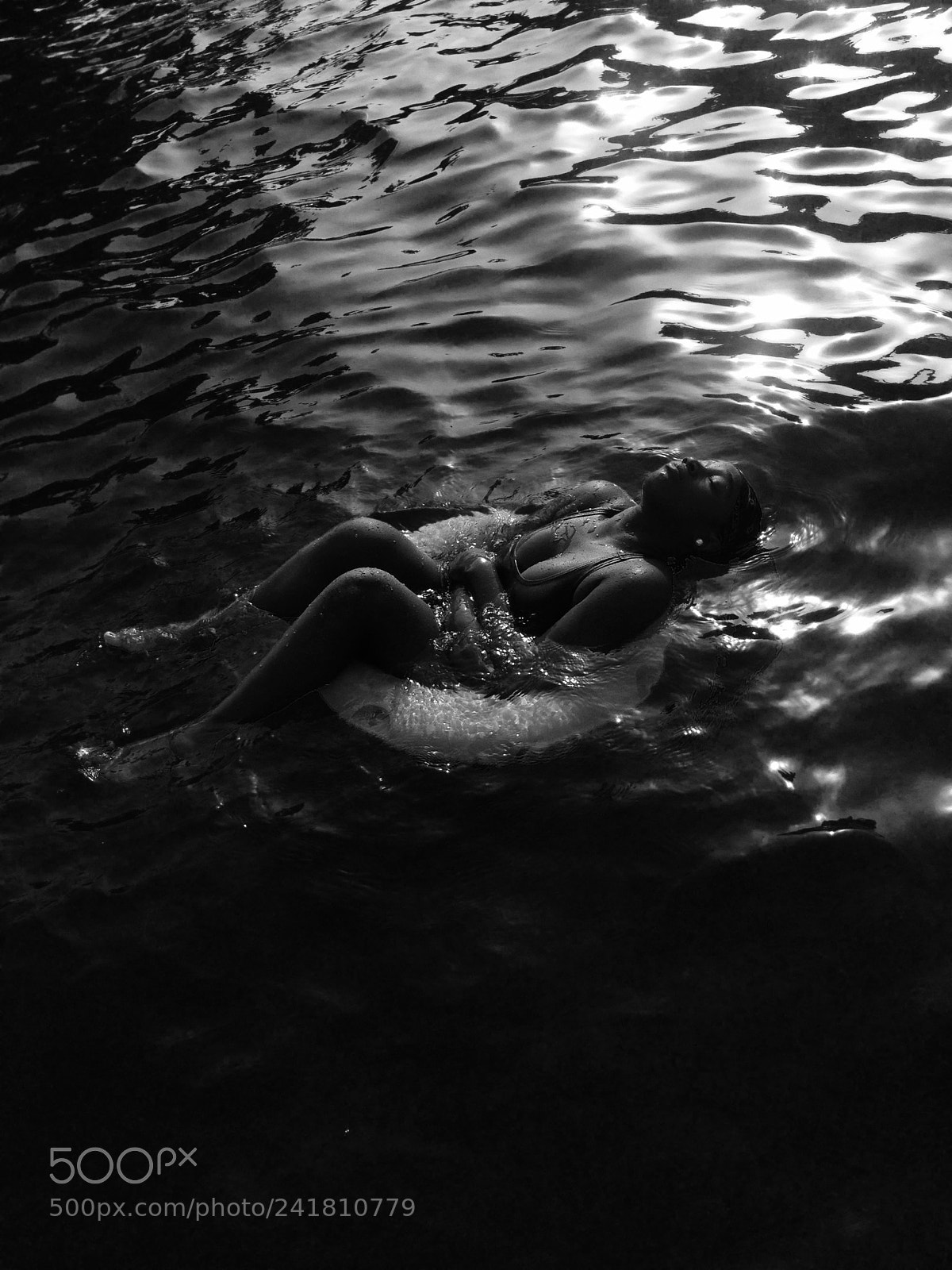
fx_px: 1210
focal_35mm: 33
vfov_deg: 55.4
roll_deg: +15.4
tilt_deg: -38.2
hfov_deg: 42.9
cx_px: 476
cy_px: 635
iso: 50
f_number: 2.4
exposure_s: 1/1748
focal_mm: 4.12
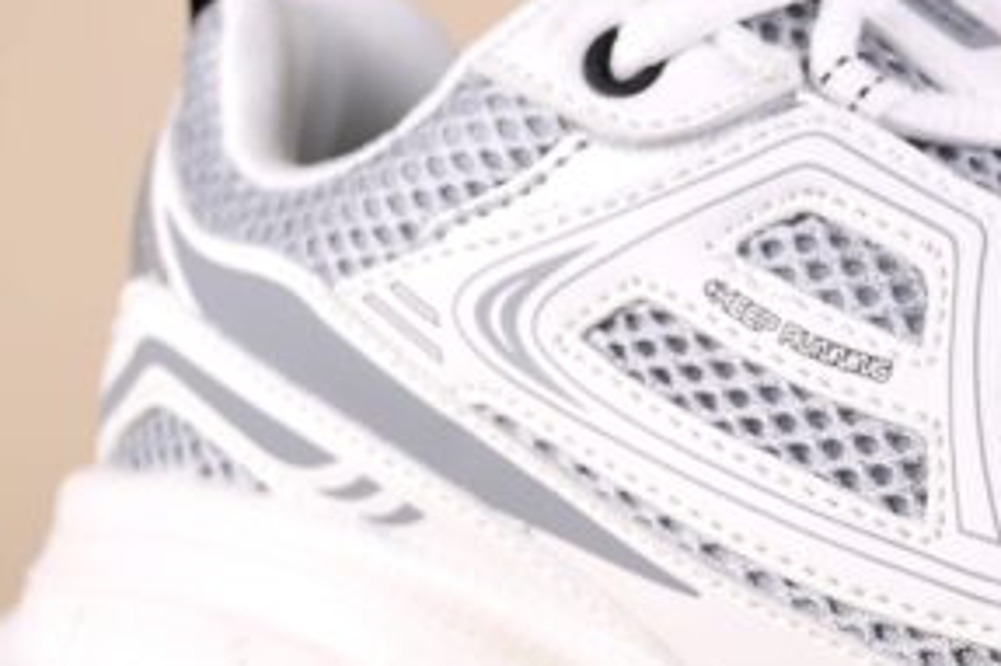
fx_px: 3724
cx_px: 1004
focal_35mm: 134
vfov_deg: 10.2
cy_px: 500
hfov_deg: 15.0
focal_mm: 32
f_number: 4.8
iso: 100
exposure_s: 1/80
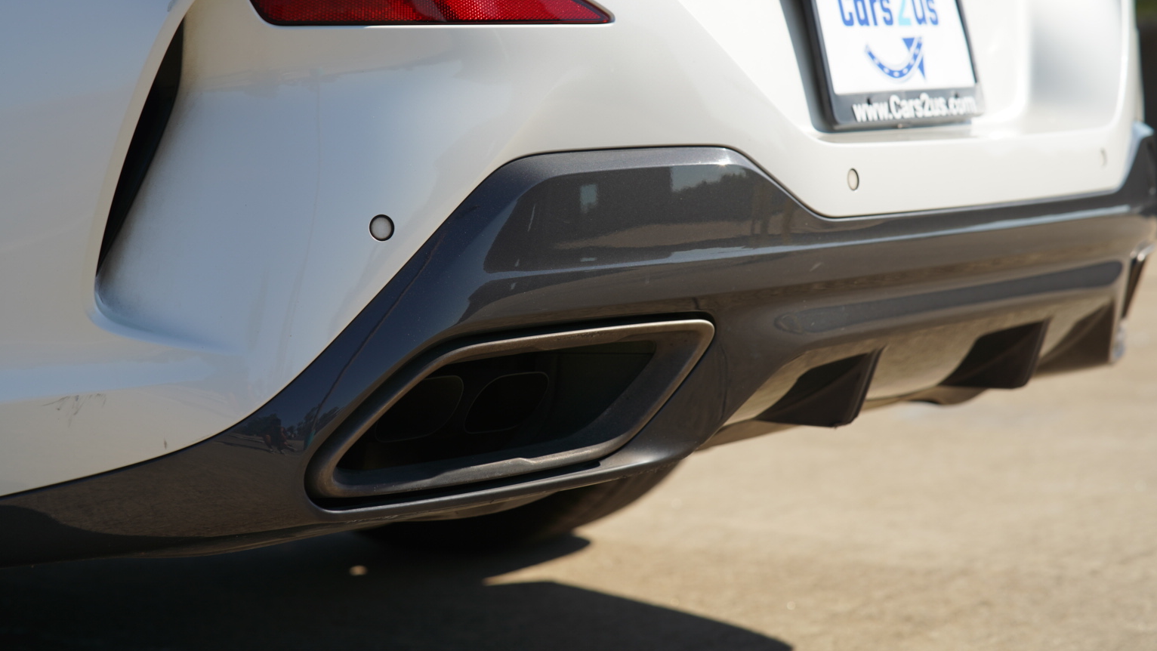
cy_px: 270
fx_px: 2884
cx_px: 592
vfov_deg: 12.9
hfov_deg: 22.7
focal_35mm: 94
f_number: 4.5
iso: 100
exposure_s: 1/500
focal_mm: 85
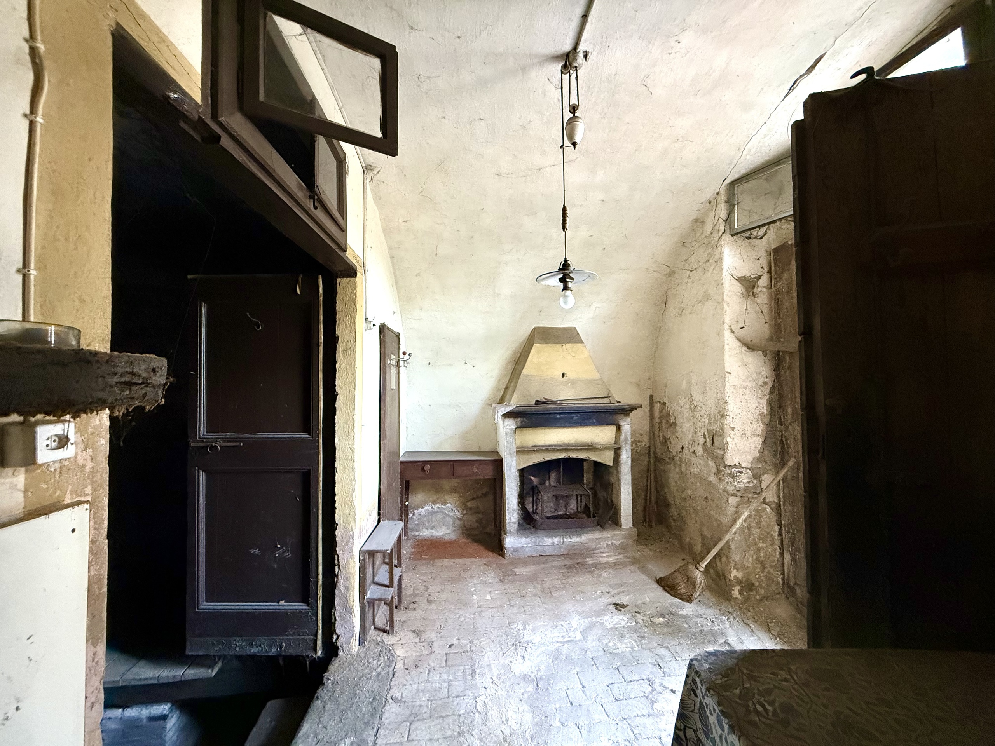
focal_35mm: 14
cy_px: 373
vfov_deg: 85.7
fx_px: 402
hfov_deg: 102.1
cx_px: 498
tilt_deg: +1.9
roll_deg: +1.0
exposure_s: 1/60
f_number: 2.2
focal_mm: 2.22
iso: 800
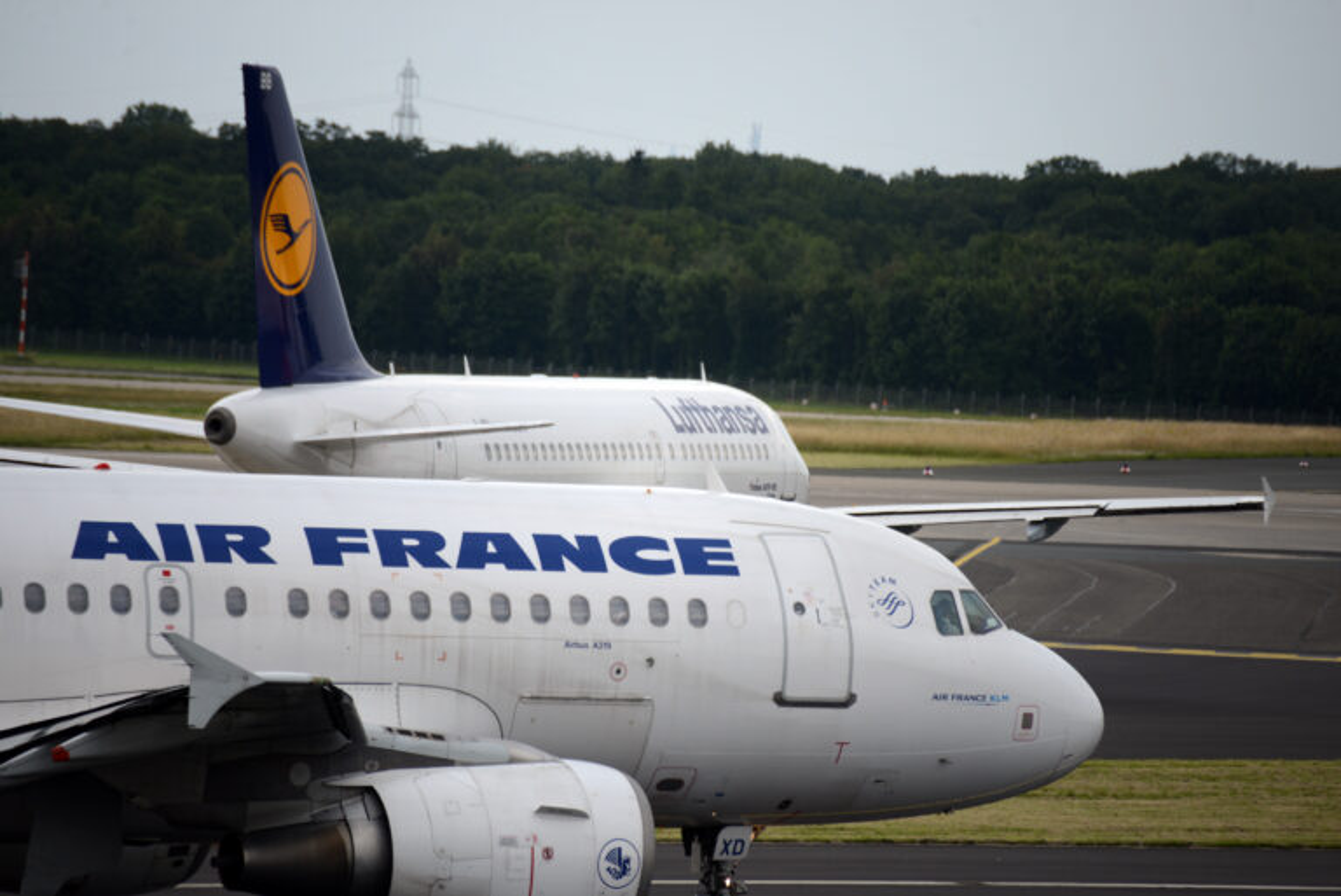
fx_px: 11181
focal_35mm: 300
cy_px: 448
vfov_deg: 4.6
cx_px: 670
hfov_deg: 6.9
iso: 200
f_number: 5.6
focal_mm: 300
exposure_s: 1/400
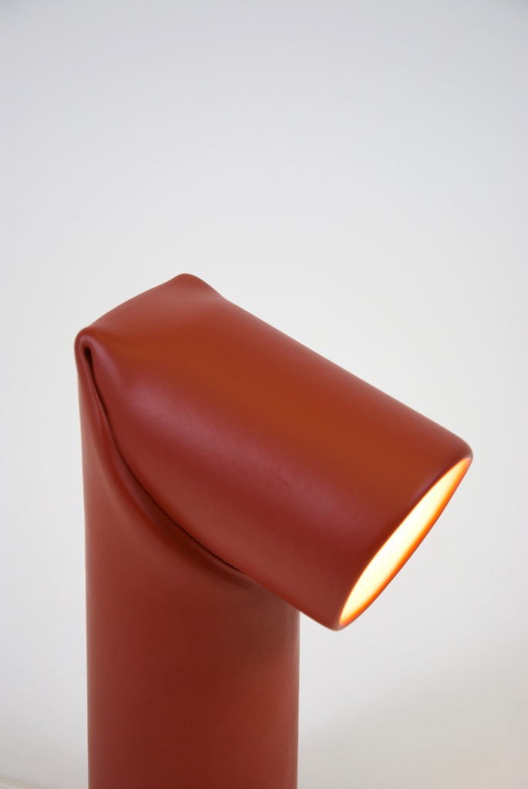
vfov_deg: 20.6
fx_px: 2173
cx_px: 264
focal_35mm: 99
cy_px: 394
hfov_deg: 13.9
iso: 100
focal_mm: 66
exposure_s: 1/30
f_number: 5.3
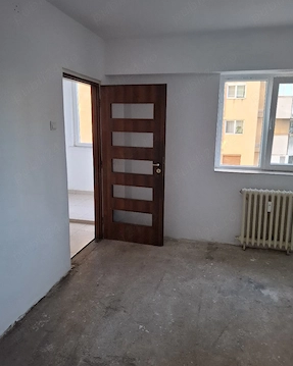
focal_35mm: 25
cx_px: 145
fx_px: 271
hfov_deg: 56.8
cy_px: 169
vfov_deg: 68.0
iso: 160
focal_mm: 5.54
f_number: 1.8
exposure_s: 1/100
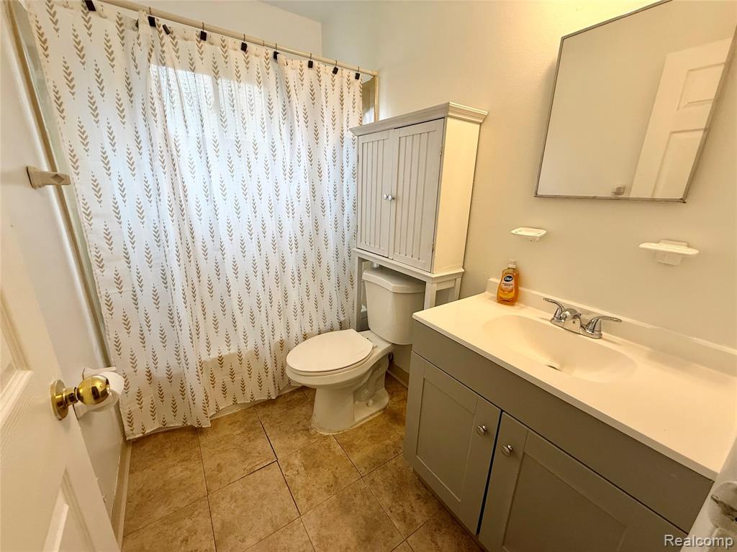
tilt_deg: -16.3
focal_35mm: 14
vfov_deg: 85.7
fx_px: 298
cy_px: 276
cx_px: 368
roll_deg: -0.7
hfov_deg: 102.1
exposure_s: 1/120
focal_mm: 2.22
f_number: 2.2
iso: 125
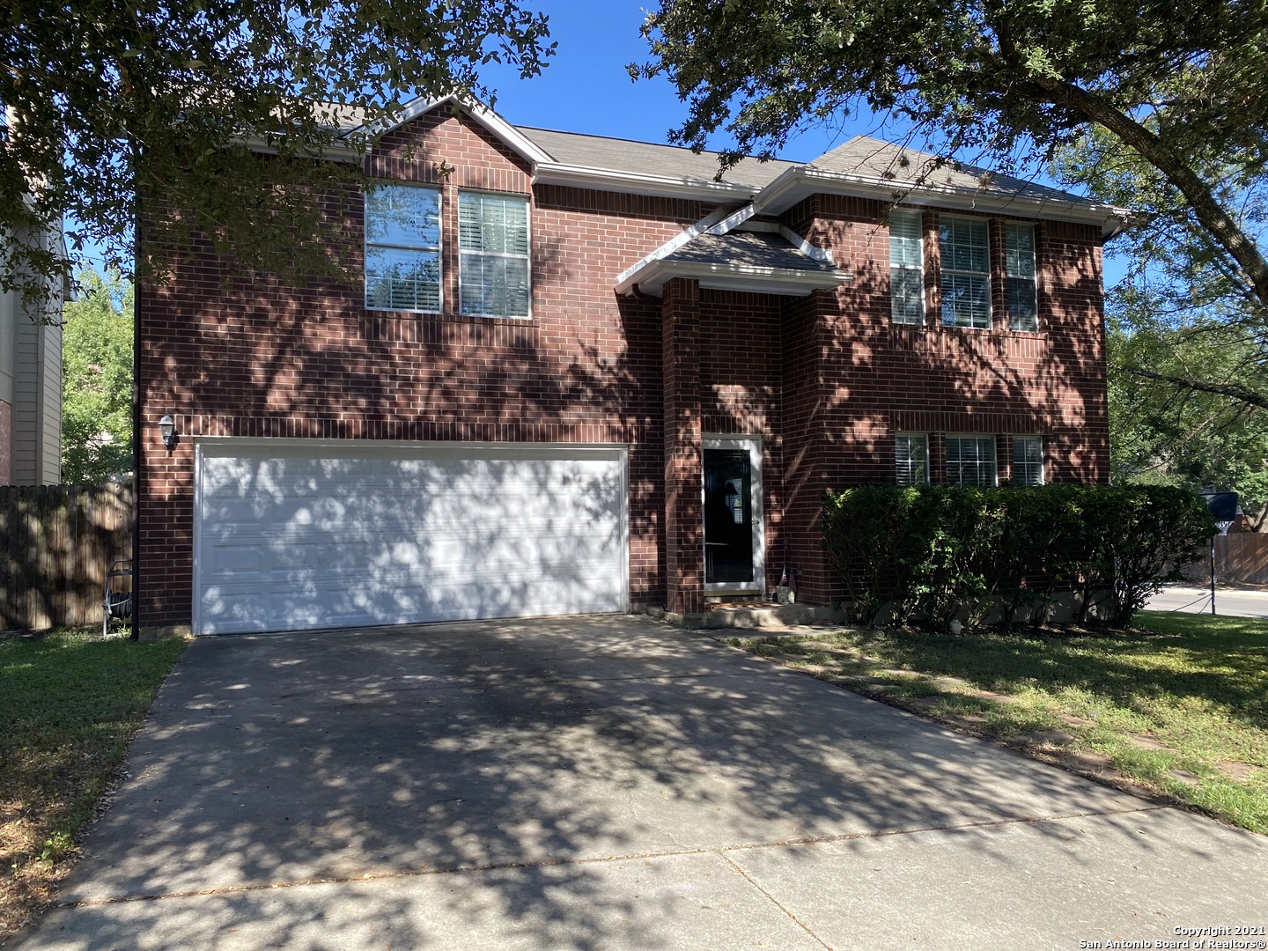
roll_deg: +0.9
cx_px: 634
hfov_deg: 67.3
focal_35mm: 26
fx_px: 952
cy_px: 476
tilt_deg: +3.0
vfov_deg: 53.1
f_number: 1.8
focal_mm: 4.25
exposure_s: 1/816
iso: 32
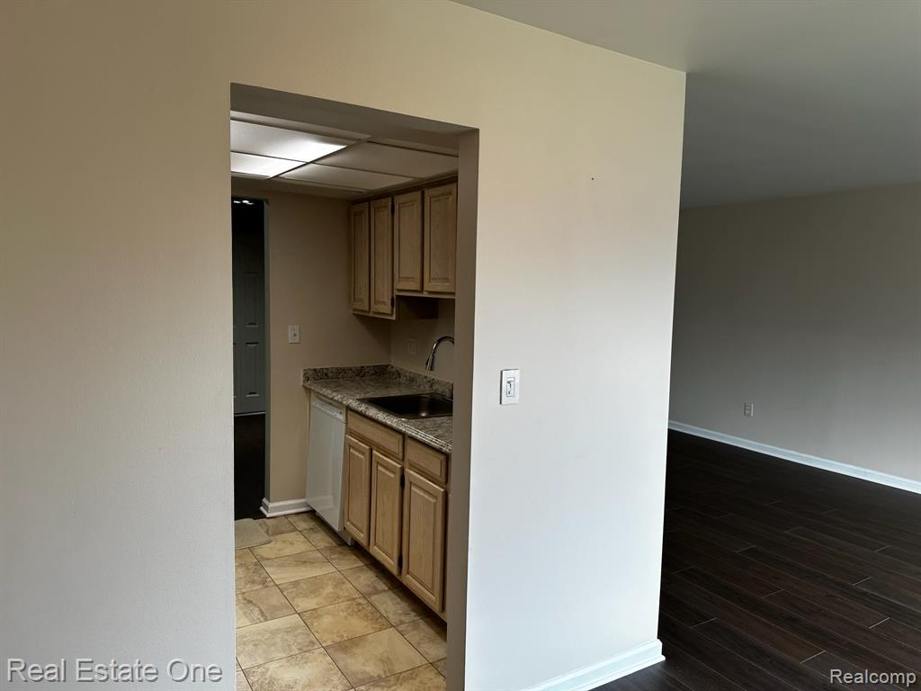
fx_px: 639
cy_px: 346
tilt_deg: -4.2
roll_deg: -2.3
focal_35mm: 24
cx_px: 460
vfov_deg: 56.8
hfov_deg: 71.6
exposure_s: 1/140
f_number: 1.78
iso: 64
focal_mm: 6.86
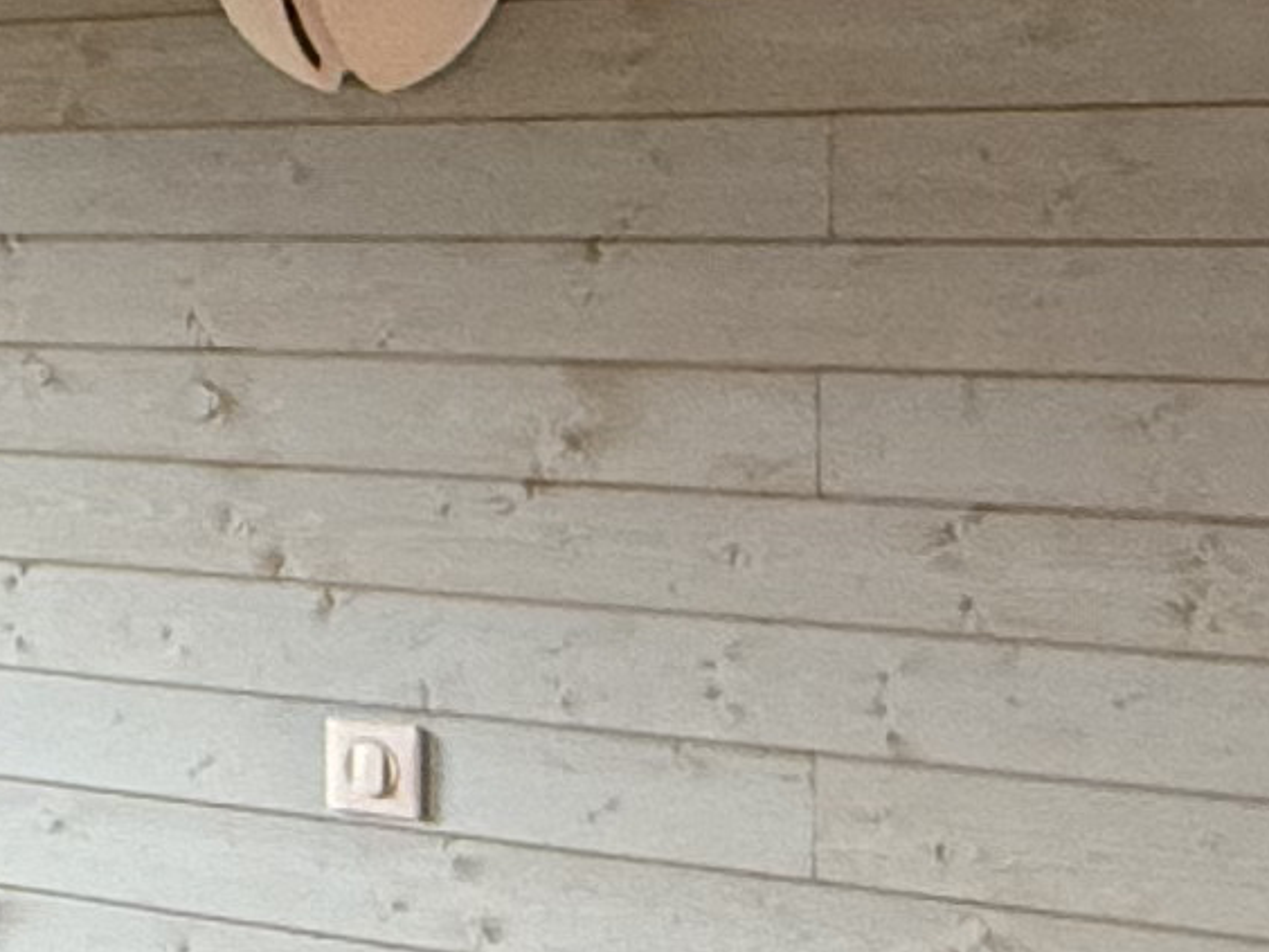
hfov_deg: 17.8
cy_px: 180
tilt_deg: +0.8
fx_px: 3666
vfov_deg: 14.7
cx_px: -554
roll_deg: -0.3
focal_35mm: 100
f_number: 2.2
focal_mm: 2.22
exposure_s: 1/99
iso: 250
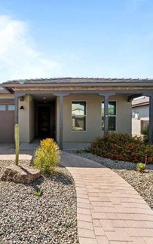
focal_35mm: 22
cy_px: 122
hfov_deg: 53.1
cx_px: 41
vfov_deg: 79.6
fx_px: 147
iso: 400
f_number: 8
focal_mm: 14
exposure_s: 1/1250
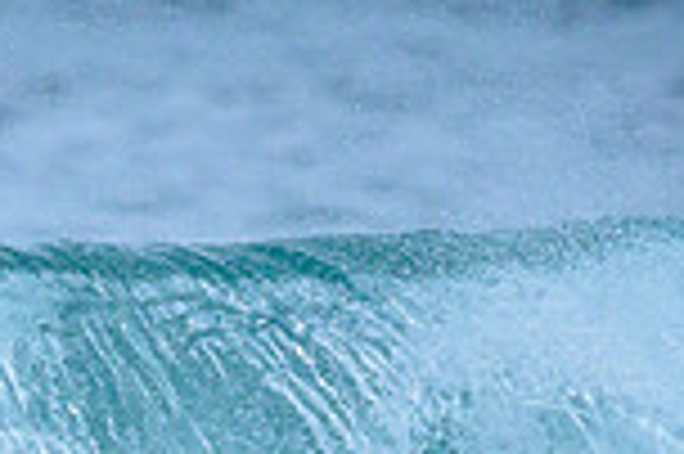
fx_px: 78669
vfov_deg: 0.3
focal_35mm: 4145
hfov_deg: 0.5
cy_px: 750
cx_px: -128
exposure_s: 1/3200
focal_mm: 800
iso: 1250
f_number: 6.3
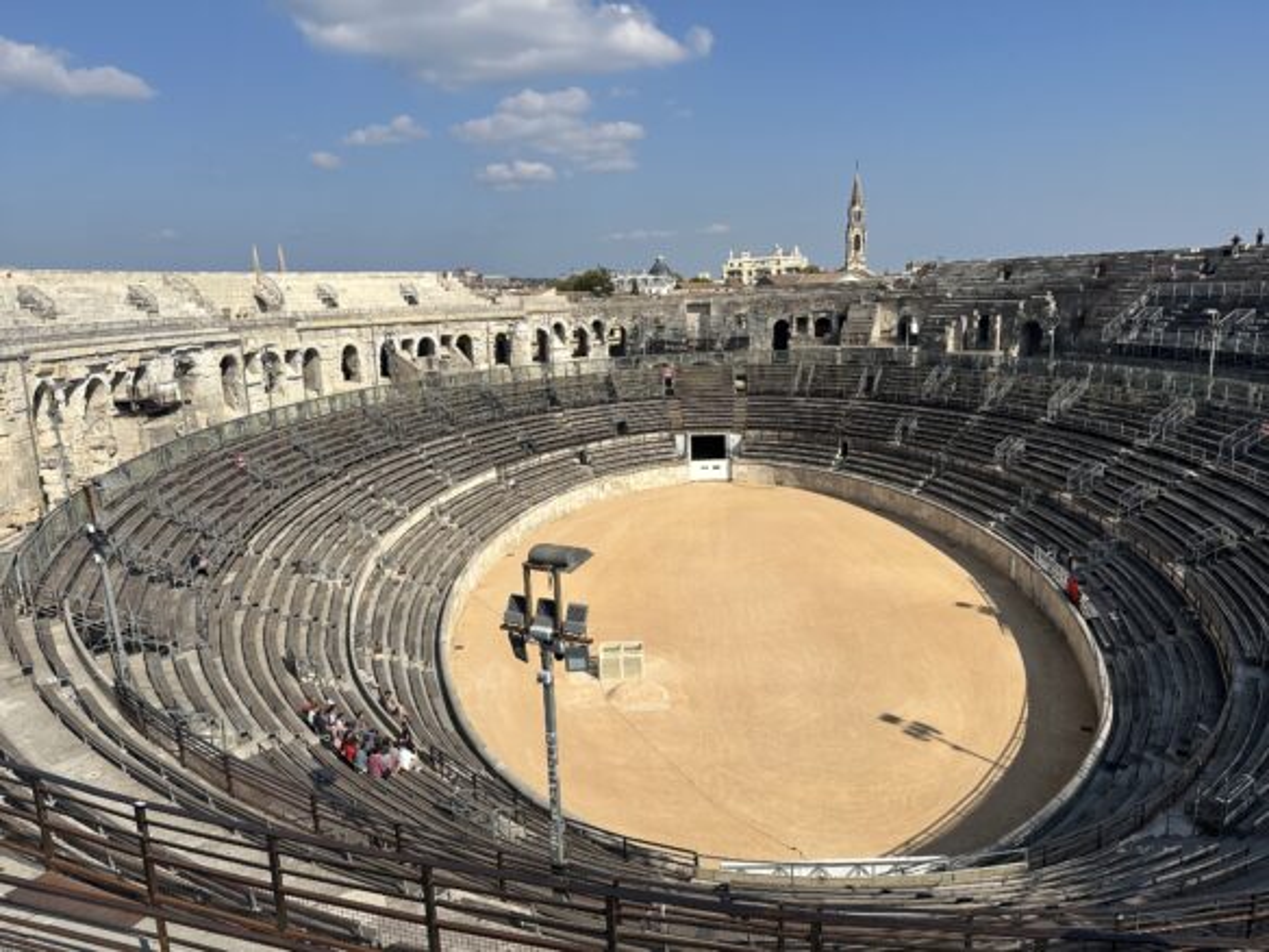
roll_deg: +2.4
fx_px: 880
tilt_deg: -11.4
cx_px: 634
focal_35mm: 24
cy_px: 476
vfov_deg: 56.8
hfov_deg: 71.6
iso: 80
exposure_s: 1/8929
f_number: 1.78
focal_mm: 6.86
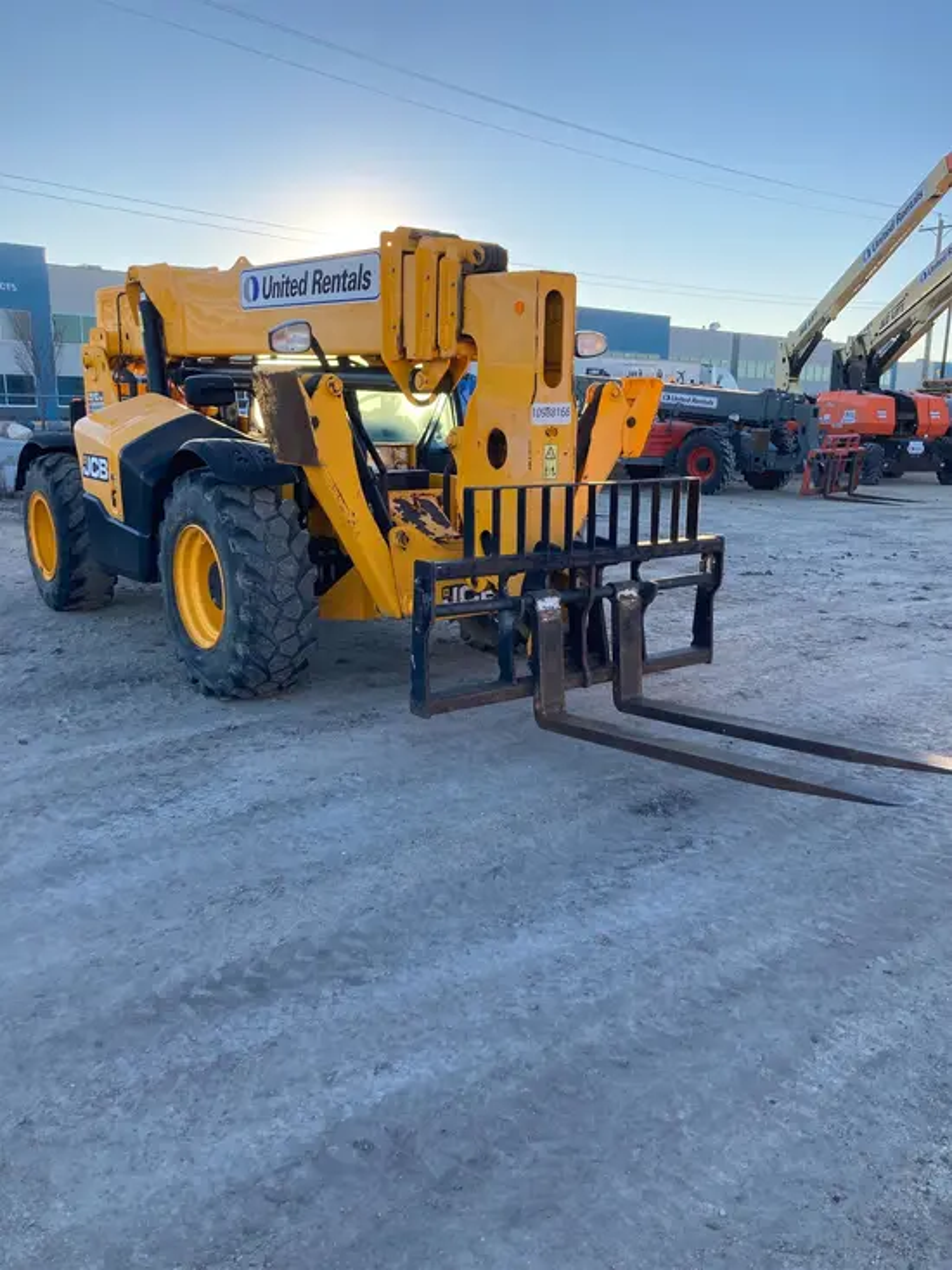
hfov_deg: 49.8
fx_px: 1026
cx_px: 476
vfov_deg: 63.4
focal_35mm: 28
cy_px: 635
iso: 20
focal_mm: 3.99
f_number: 1.8
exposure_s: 1/457
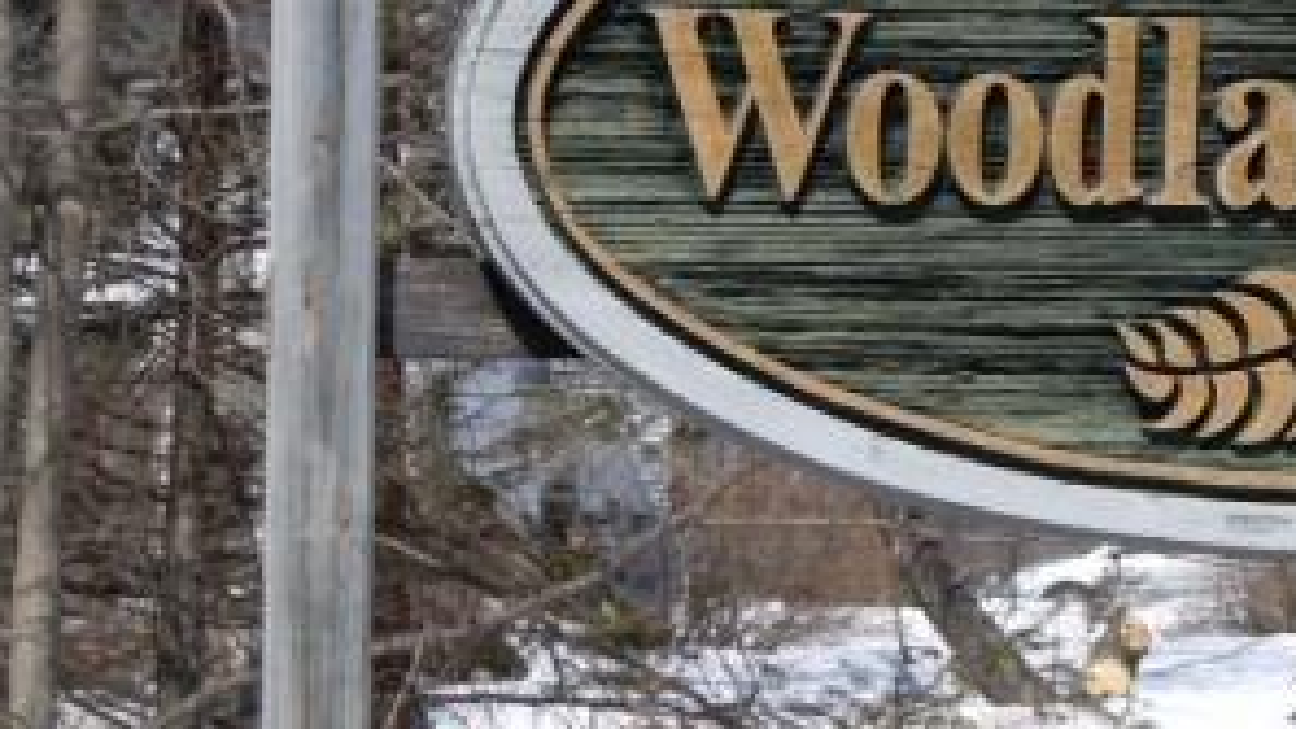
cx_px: 1257
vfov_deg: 5.6
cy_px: 389
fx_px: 7456
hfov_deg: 9.9
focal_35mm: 217
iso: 100
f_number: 5.4
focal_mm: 18.3
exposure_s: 1/500
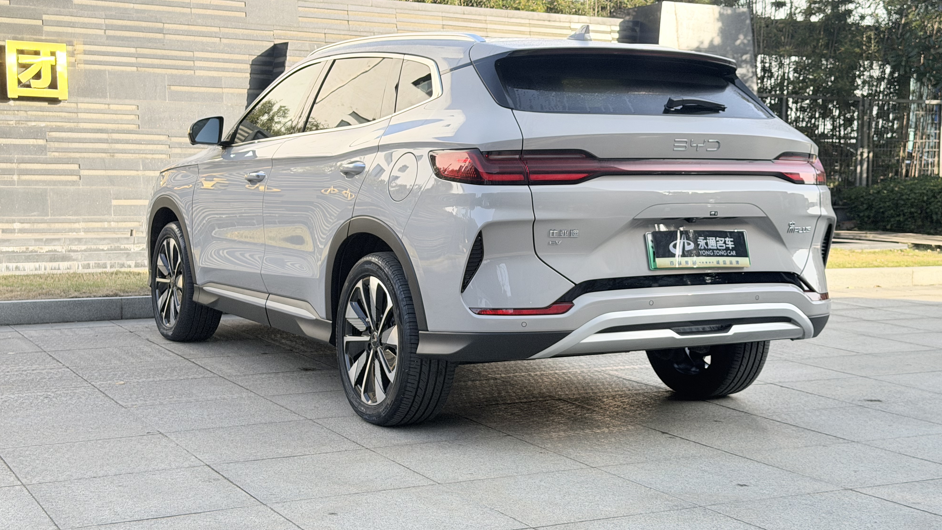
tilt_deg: -2.1
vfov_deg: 22.6
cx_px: 472
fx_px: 1324
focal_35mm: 53
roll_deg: -0.6
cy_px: 200
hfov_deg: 39.2
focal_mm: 6.76
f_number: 1.78
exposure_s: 1/1429
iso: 100
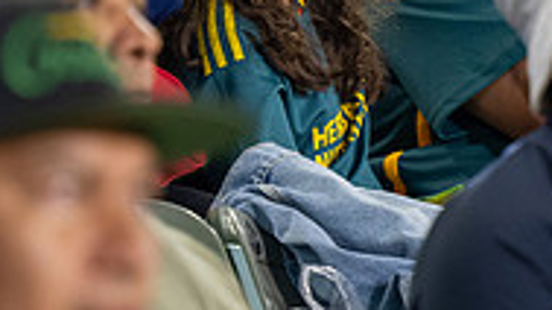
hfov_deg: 3.7
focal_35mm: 578
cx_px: 342
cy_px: -105
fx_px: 8454
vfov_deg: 2.1
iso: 1250
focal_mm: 120
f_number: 2.8
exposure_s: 1/200
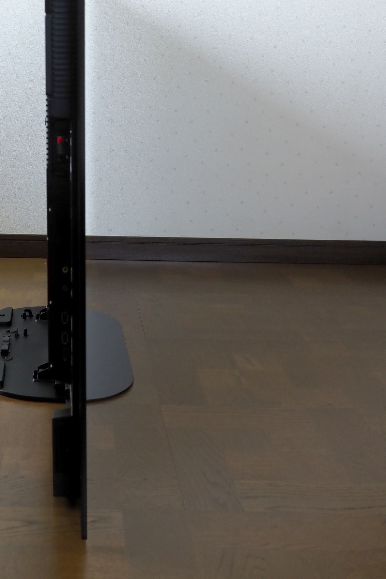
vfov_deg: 36.6
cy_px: 209
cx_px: 76
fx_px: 869
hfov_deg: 24.6
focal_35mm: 54
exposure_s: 1/60
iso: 800
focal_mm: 18
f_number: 4
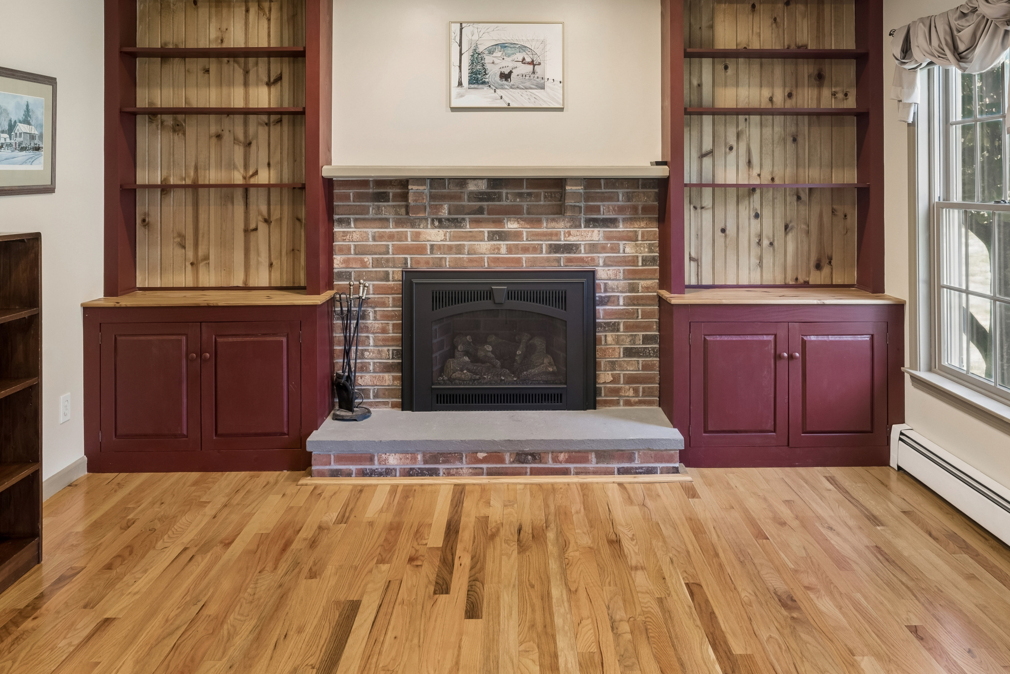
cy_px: 181
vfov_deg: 44.4
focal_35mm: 29
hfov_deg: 64.5
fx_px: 800
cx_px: 526
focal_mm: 16.9
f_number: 13
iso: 400
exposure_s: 1/1.67
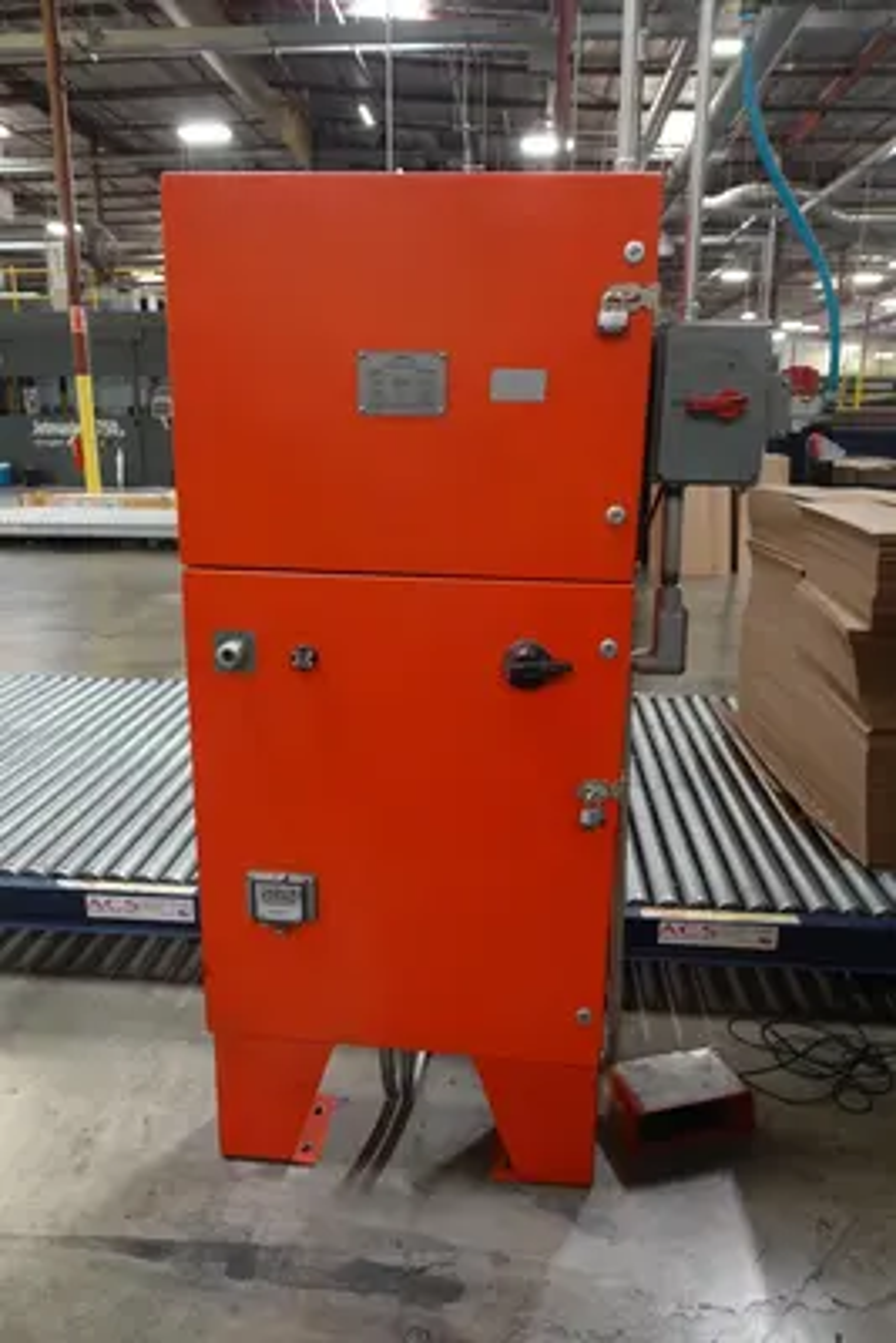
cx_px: 448
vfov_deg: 73.7
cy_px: 672
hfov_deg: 53.2
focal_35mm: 24
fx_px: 895
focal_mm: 8.8
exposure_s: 1/30
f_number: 1.8
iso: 250
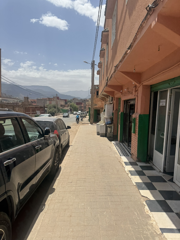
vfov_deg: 71.6
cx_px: 90
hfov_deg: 56.8
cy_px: 120
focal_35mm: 24
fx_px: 166
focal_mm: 6.76
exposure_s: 1/6410
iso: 80
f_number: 1.78
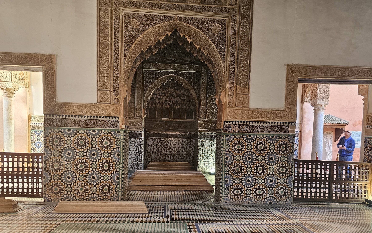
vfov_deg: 47.1
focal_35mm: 26
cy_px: 146
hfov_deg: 70.4
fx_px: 264
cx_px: 193
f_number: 1.7
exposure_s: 1/100
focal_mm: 6.3
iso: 160
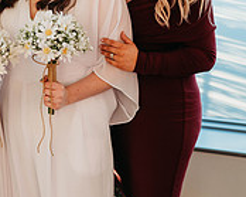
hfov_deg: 22.2
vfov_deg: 18.1
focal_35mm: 85
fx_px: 619
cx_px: 53
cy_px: 92
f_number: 2.2
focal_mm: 35
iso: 320
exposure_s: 1/200
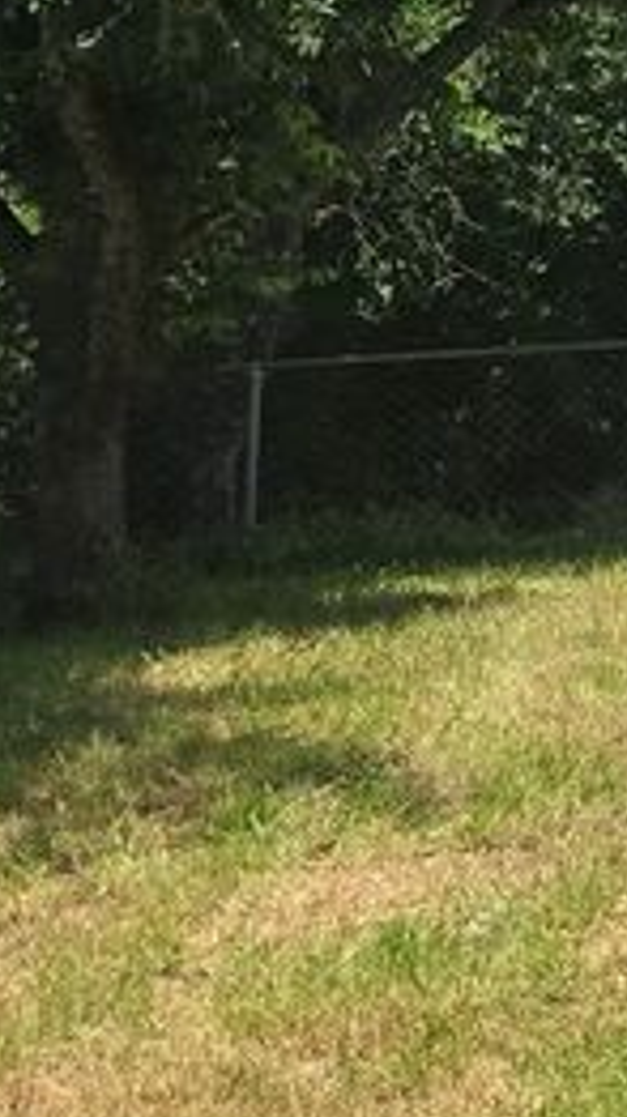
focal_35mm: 98
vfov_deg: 21.4
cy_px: 149
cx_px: 2154
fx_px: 2902
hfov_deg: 8.8
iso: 12
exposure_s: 1/553
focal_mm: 6.3
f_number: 1.7
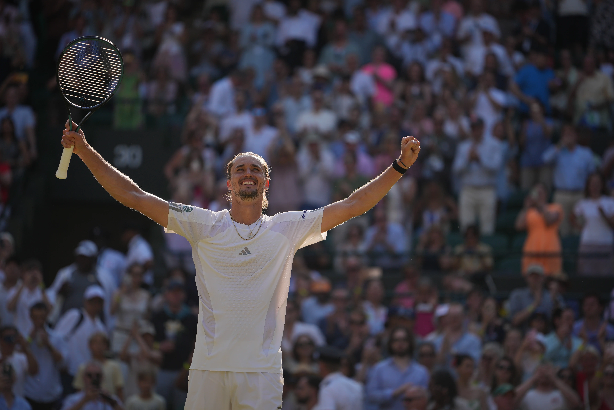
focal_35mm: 200
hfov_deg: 10.3
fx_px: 3411
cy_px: 205
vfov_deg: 6.9
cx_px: 307
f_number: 2.8
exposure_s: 1/2500
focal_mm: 200
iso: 200
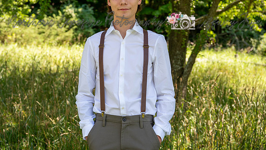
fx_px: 367
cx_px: 121
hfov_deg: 39.8
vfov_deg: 23.0
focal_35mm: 52
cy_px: 57
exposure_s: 1/250
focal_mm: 45
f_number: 4
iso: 220
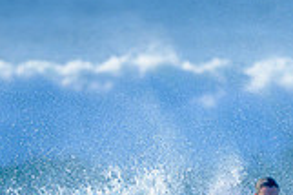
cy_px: 328
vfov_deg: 0.5
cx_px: 177
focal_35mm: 2895
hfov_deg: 0.7
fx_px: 23538
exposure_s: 1/2000
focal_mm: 800
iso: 450
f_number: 6.3
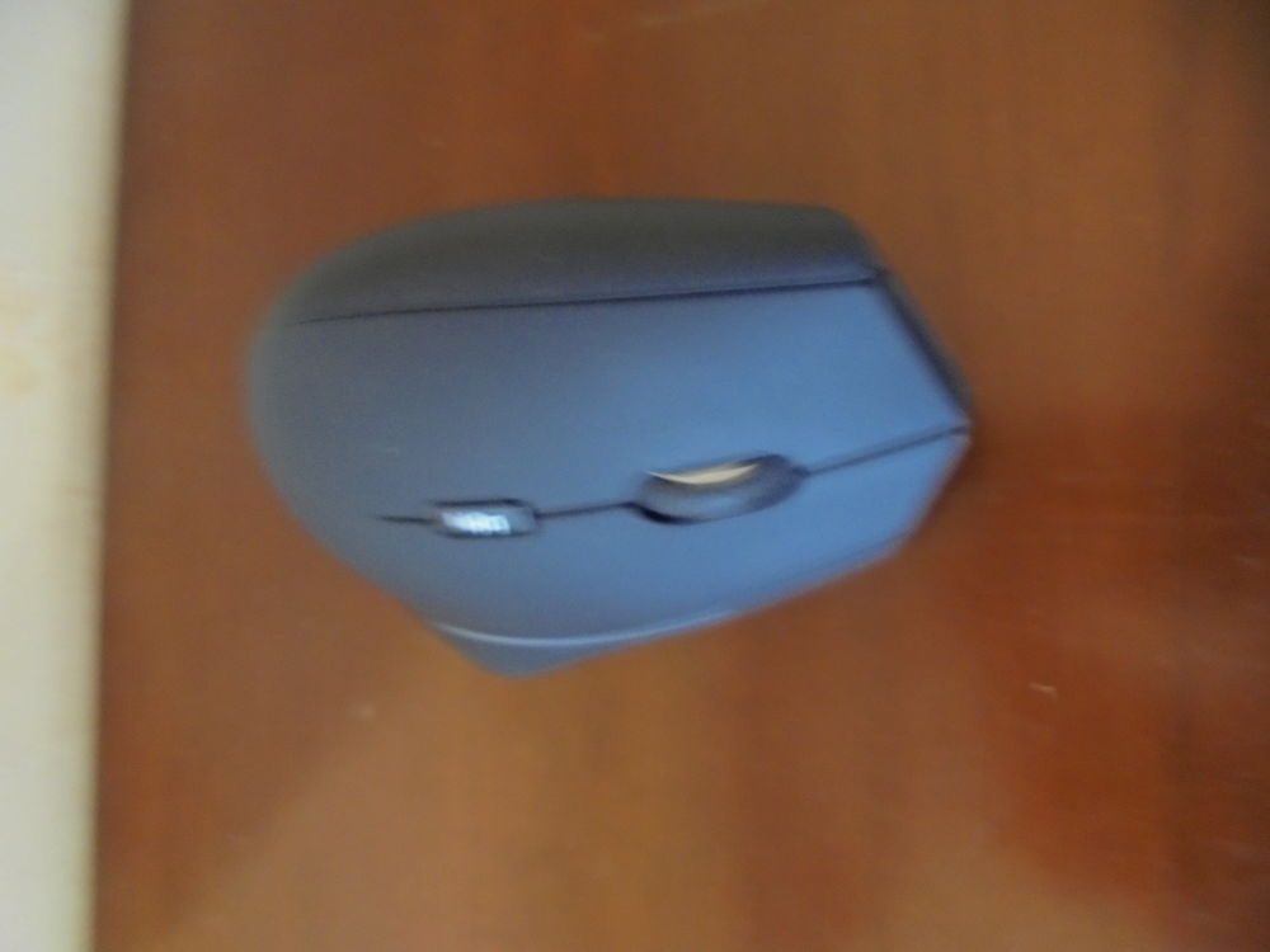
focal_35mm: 26
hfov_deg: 67.3
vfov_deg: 53.1
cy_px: 476
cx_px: 635
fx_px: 954
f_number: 3.5
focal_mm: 4.6
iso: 400
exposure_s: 1/6
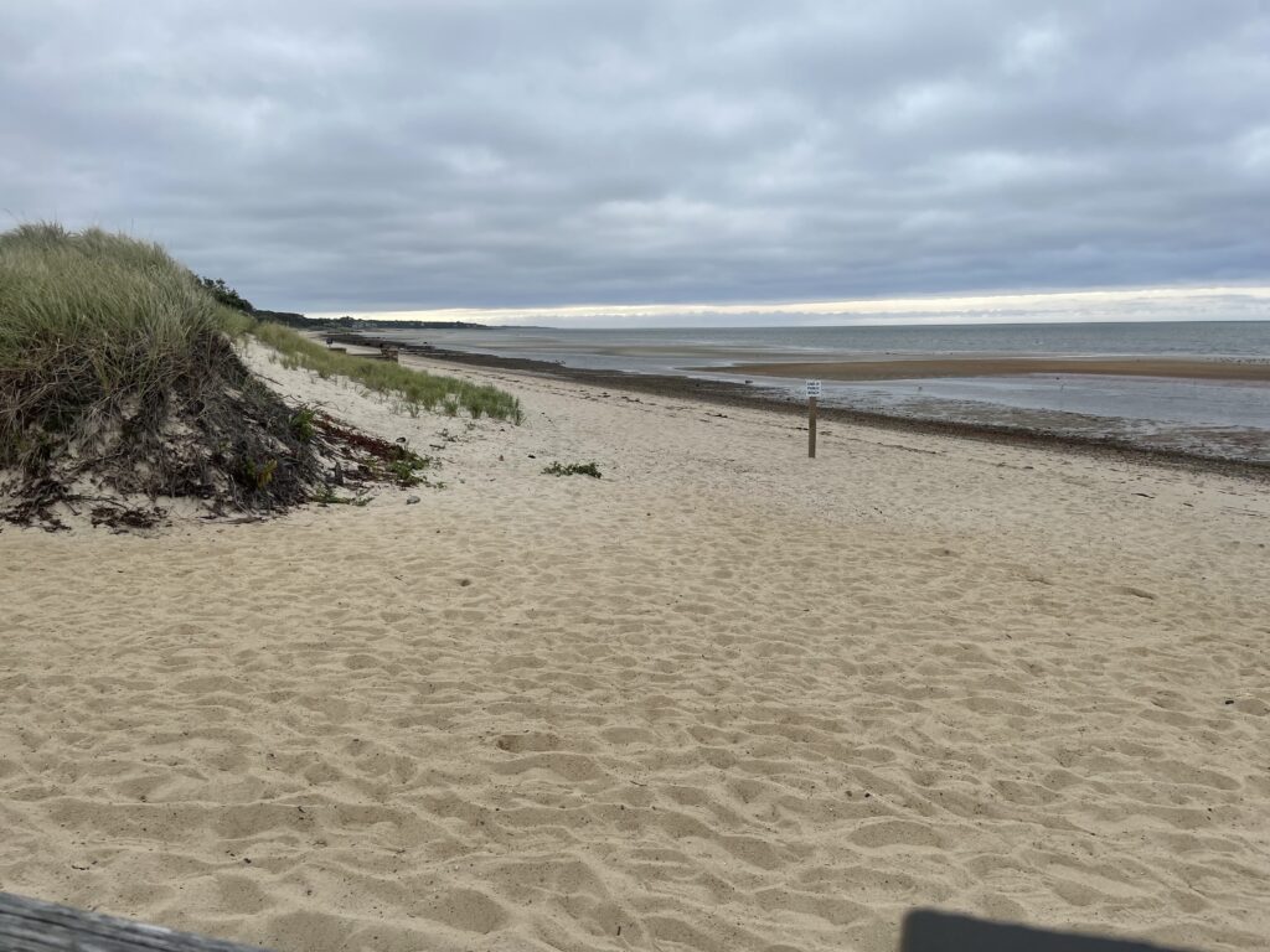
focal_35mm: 26
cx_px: 635
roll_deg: +0.7
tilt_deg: -8.5
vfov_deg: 53.1
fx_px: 954
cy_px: 476
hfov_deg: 67.3
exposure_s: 1/979
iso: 32
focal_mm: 4.2
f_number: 1.6
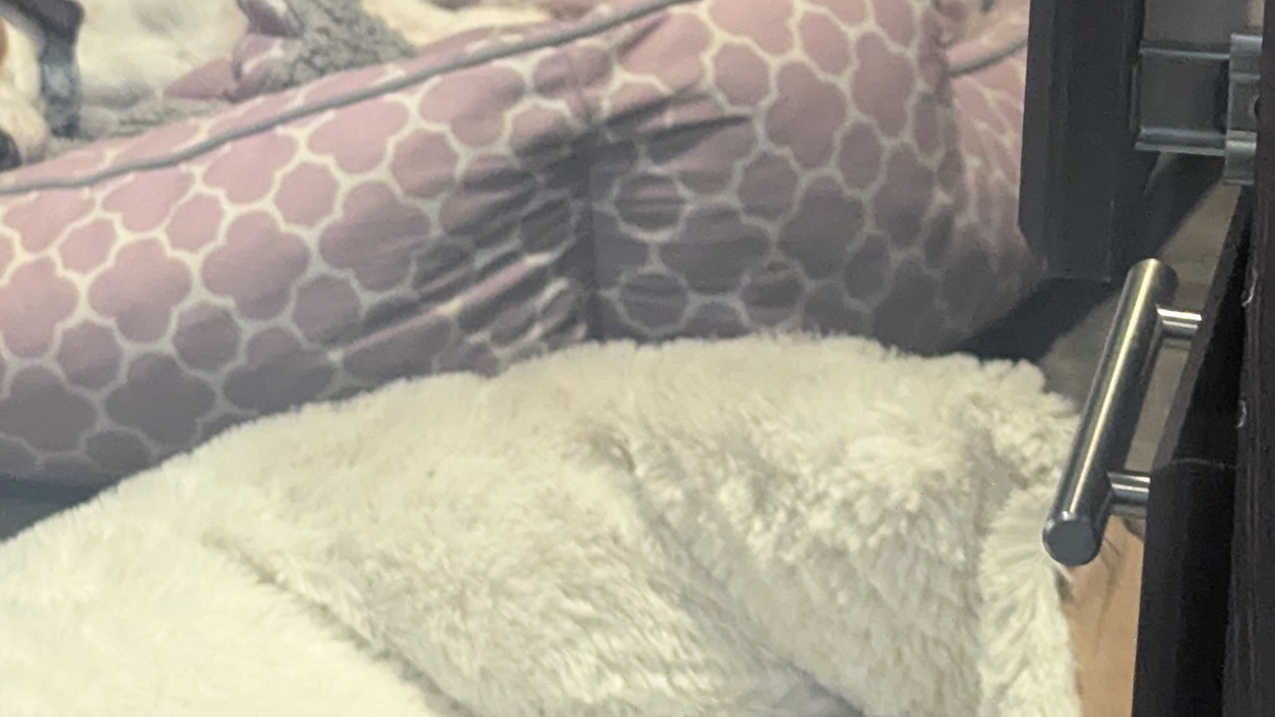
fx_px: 4733
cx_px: 228
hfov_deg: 15.2
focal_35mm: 140
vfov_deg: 8.6
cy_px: -94
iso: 684
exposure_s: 1/25.7
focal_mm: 6.81
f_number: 1.85
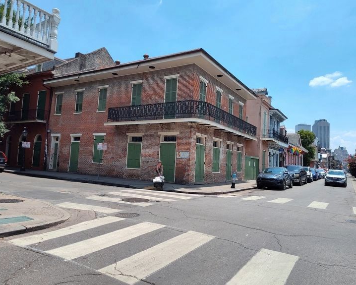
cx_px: 176
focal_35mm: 25
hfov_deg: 68.1
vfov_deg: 56.8
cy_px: 140
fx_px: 264
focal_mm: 5.56
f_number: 1.8
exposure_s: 1/1553
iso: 100
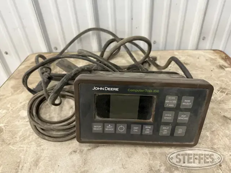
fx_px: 160
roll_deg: +5.4
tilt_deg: -36.2
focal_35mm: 24
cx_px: 116
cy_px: 86
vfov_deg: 56.8
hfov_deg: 71.6
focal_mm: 6.86
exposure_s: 1/60
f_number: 1.78
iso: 400
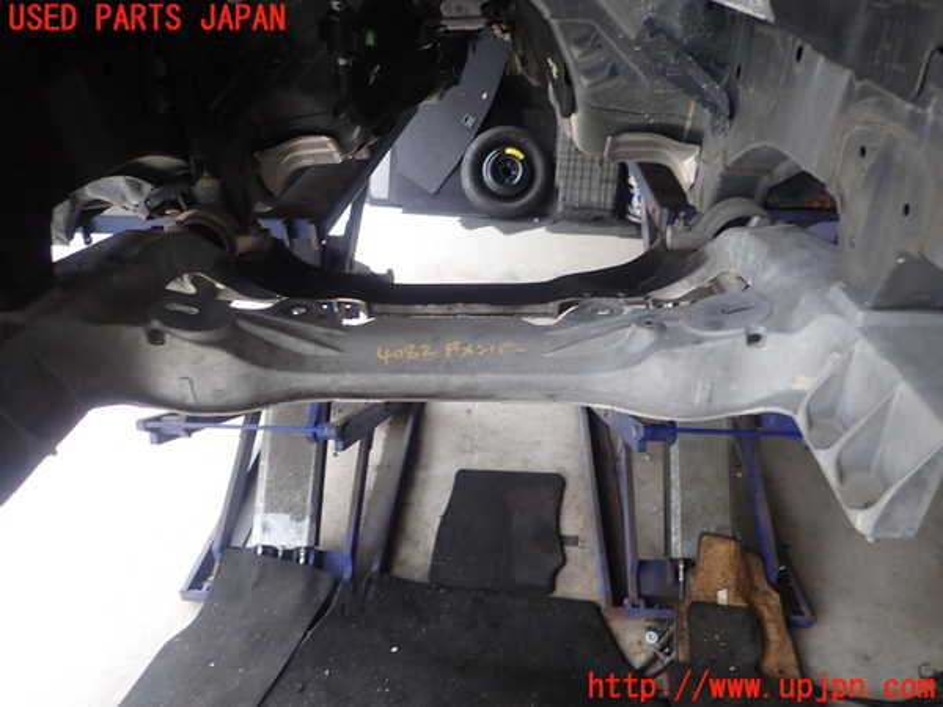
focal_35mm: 25
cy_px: 354
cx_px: 472
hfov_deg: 69.4
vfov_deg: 54.9
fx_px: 681
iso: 200
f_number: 2
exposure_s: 1/50
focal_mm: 4.5
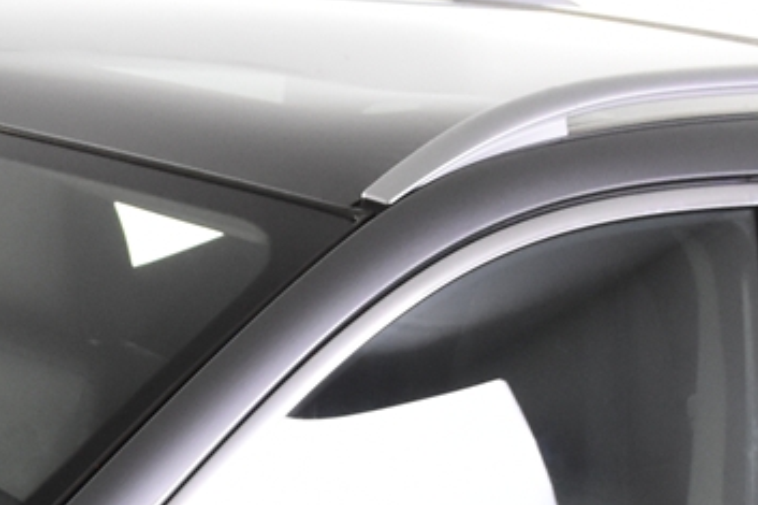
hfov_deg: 9.5
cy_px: 872
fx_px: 4461
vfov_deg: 6.4
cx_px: -337
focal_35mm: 212
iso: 1600
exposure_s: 1/80
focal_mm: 26
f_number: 4.5
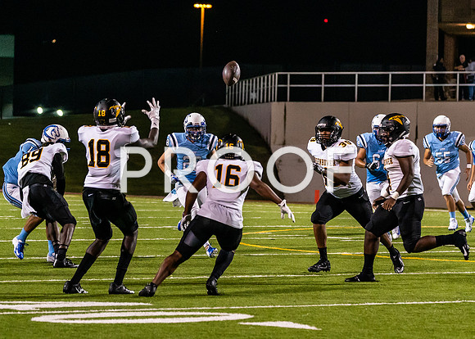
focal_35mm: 229
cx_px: 223
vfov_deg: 6.3
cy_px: 157
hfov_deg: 8.8
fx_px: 3088
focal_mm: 171
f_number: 5.6
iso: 6400
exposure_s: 1/800
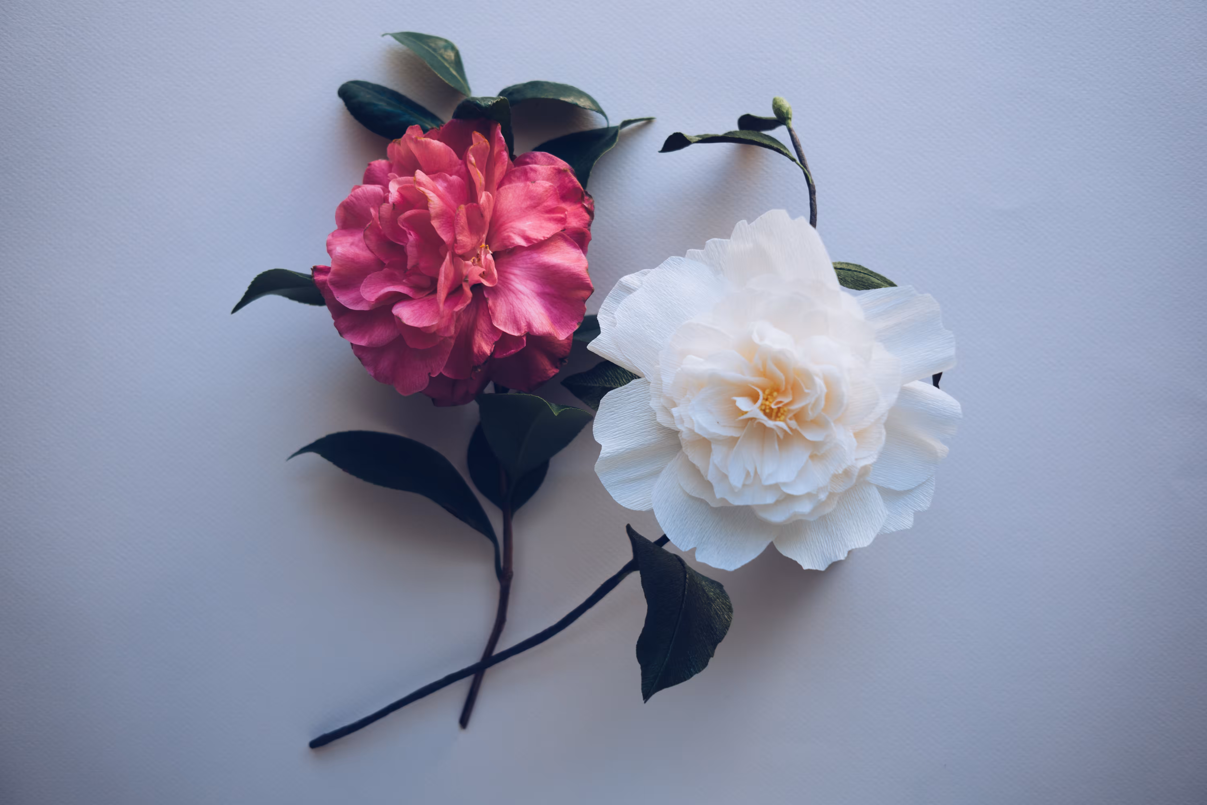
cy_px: 402
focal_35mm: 27
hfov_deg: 67.4
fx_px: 905
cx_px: 604
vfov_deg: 47.9
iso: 160
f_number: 2.8
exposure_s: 1/50
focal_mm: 18
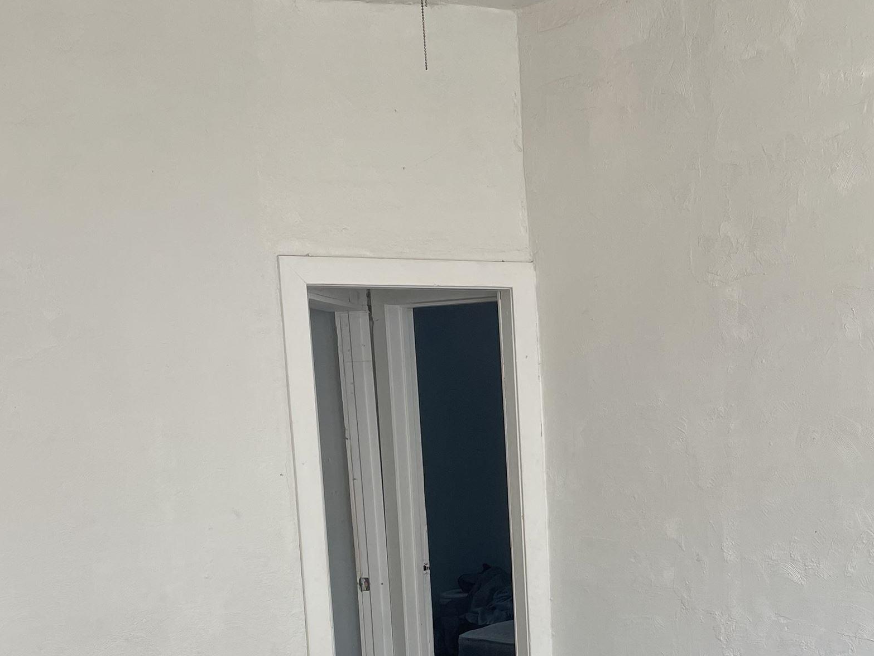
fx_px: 1288
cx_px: 620
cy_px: 594
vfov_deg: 27.5
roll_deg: +2.8
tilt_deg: -7.0
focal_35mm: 51
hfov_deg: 36.9
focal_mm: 4.2
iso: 64
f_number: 1.6
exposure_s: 1/121
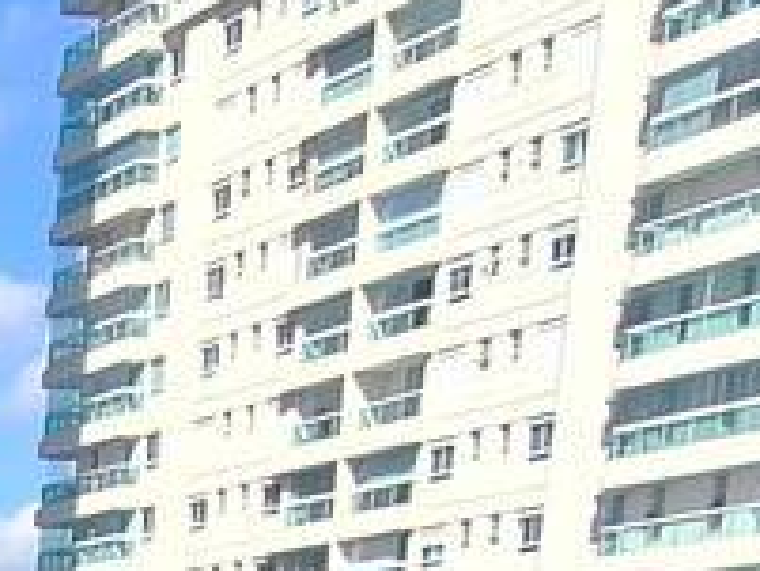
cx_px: -665
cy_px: 1479
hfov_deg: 16.9
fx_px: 2043
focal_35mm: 93
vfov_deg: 11.9
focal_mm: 1.74
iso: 40
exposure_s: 1/1295
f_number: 2.2
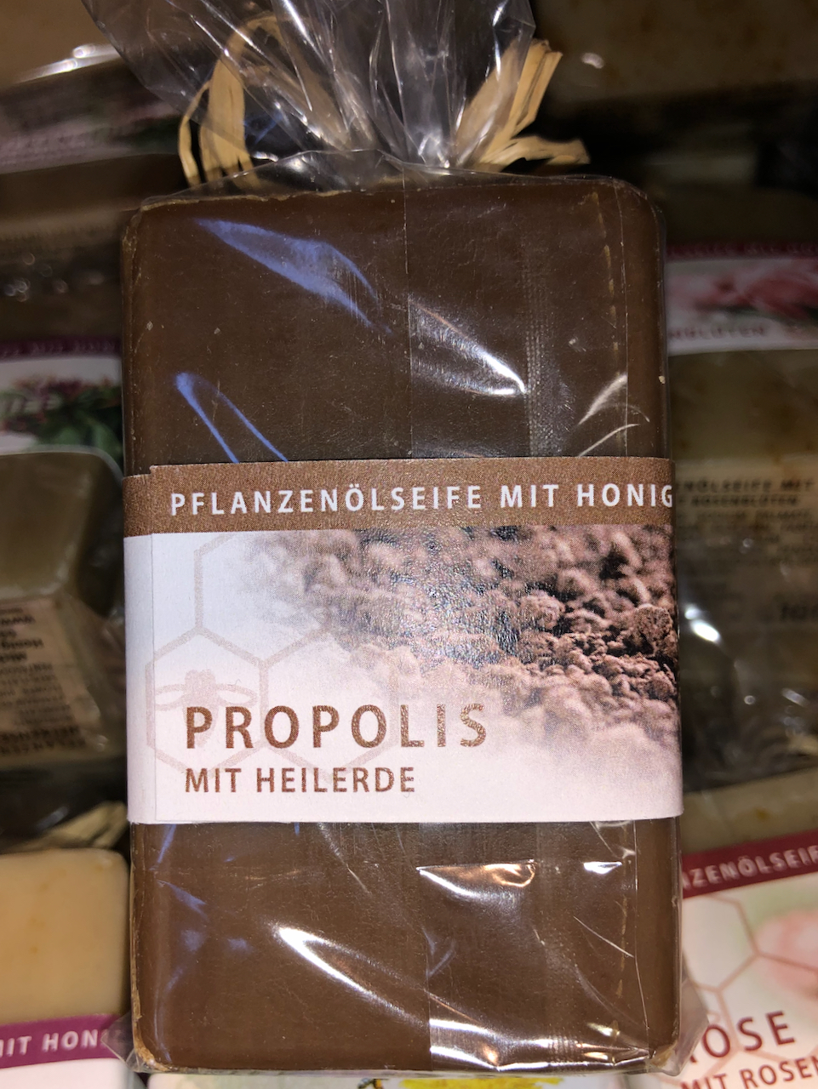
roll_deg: +4.0
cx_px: 409
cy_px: 544
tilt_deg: -44.7
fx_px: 882
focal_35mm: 28
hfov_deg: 49.8
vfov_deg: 63.4
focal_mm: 4
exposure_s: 1/46
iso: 20
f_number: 1.8
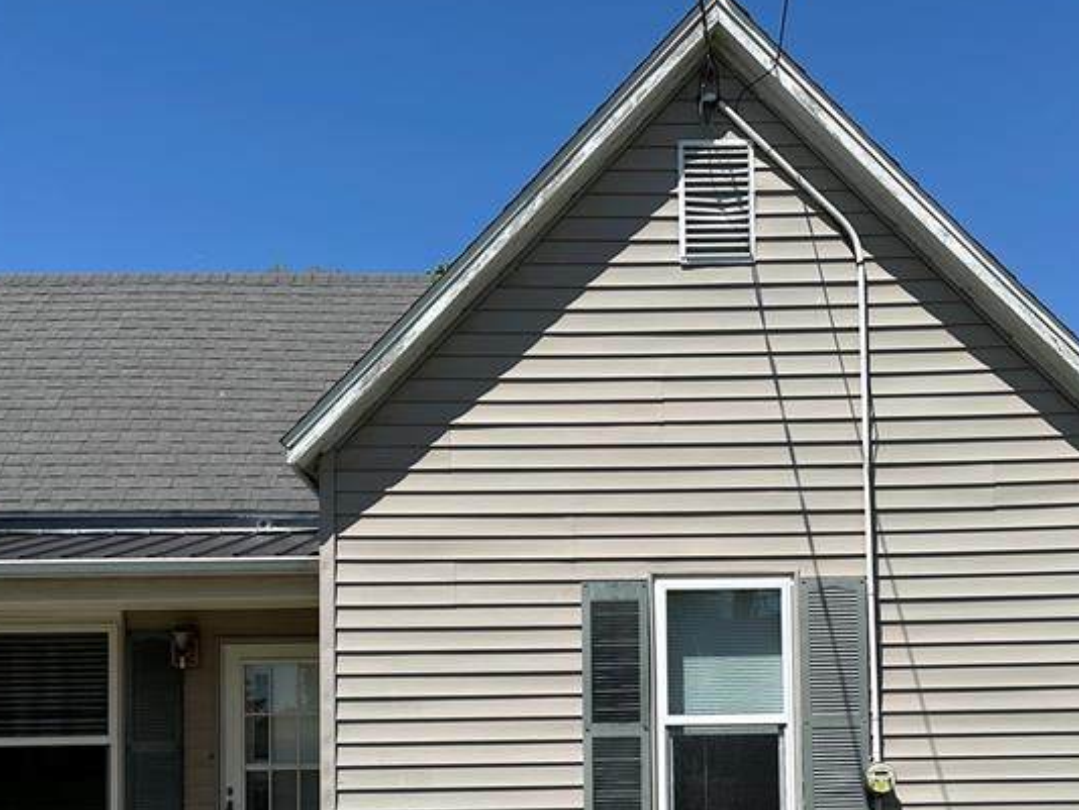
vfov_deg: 30.5
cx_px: 618
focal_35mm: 46
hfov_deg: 41.1
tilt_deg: +2.7
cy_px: 685
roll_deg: +0.7
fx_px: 1434
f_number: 1.78
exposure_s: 1/6211
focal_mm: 6.86
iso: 80
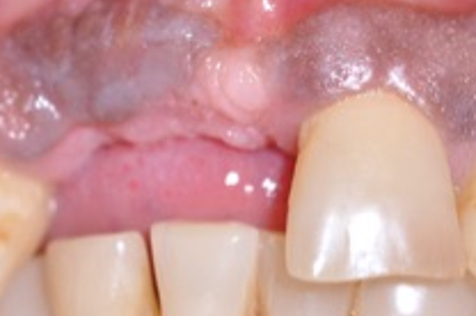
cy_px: 278
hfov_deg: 4.3
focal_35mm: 485
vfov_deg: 2.8
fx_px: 6397
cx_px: 222
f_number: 9
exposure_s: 1/125
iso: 200
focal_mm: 105
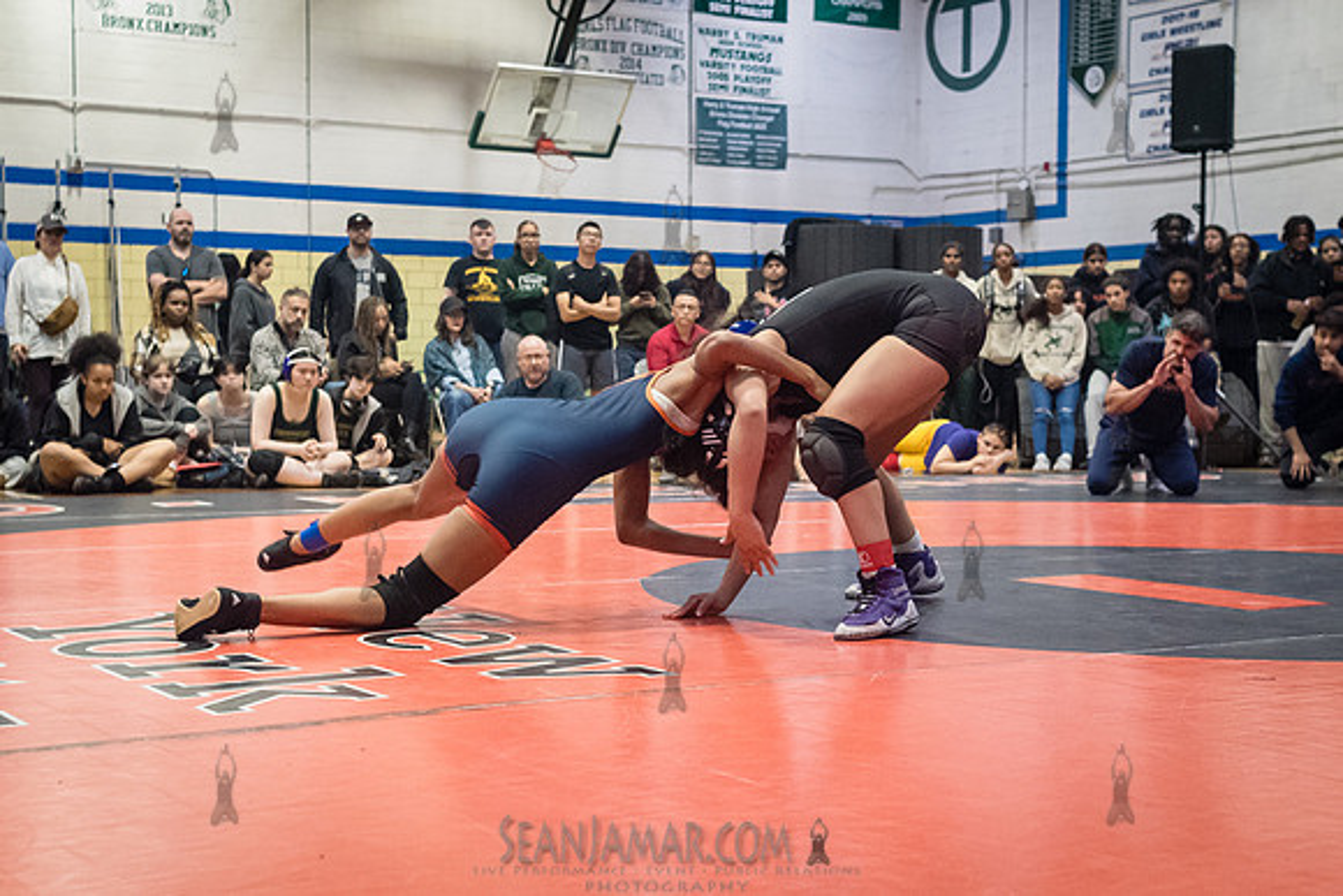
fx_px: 2051
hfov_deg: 36.3
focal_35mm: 55
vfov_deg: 24.6
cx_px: 675
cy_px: 488
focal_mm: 35
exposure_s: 1/400
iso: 6400
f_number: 3.5
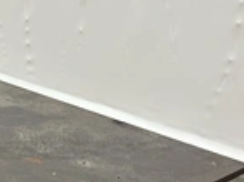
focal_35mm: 74
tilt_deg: -29.1
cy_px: 227
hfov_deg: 24.4
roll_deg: +0.4
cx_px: -31
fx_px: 520
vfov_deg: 18.6
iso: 250
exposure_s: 1/60
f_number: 1.5
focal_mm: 5.7
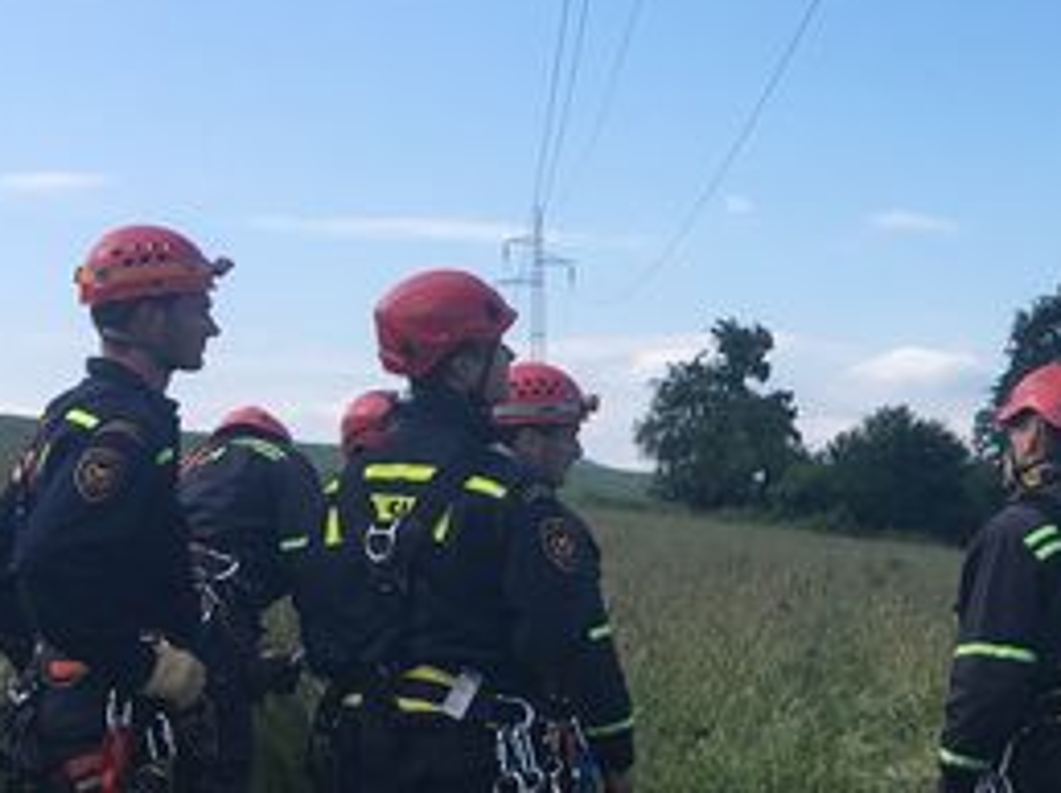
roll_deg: +2.2
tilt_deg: +4.7
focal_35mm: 90
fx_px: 2756
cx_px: 1353
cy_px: 251
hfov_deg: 20.1
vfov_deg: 16.3
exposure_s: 1/1166
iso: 25
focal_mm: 4.15
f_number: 2.2
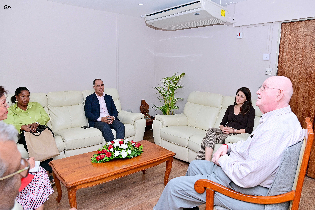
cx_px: 158
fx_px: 210
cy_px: 105
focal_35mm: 24
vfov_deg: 53.1
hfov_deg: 73.7
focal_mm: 24
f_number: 5.6
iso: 800
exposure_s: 1/200
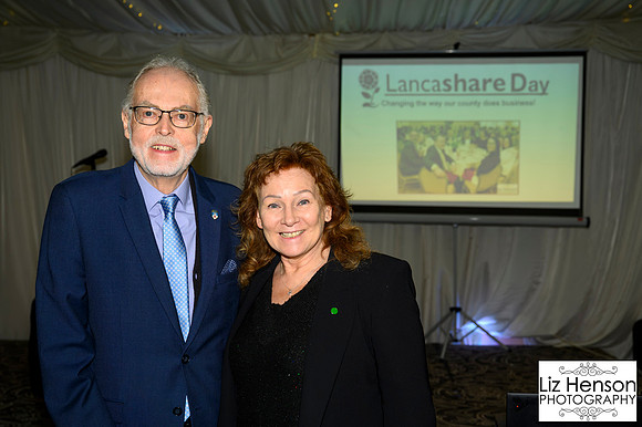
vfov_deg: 31.5
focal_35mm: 43
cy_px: 230
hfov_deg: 45.9
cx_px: 325
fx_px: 758
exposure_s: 1/160
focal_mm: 38
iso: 1250
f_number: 4
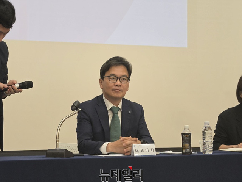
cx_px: 121
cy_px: 91
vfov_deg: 12.9
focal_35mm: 115
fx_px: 804
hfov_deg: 17.1
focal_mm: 18.6
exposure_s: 1/120
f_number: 2.9
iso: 500
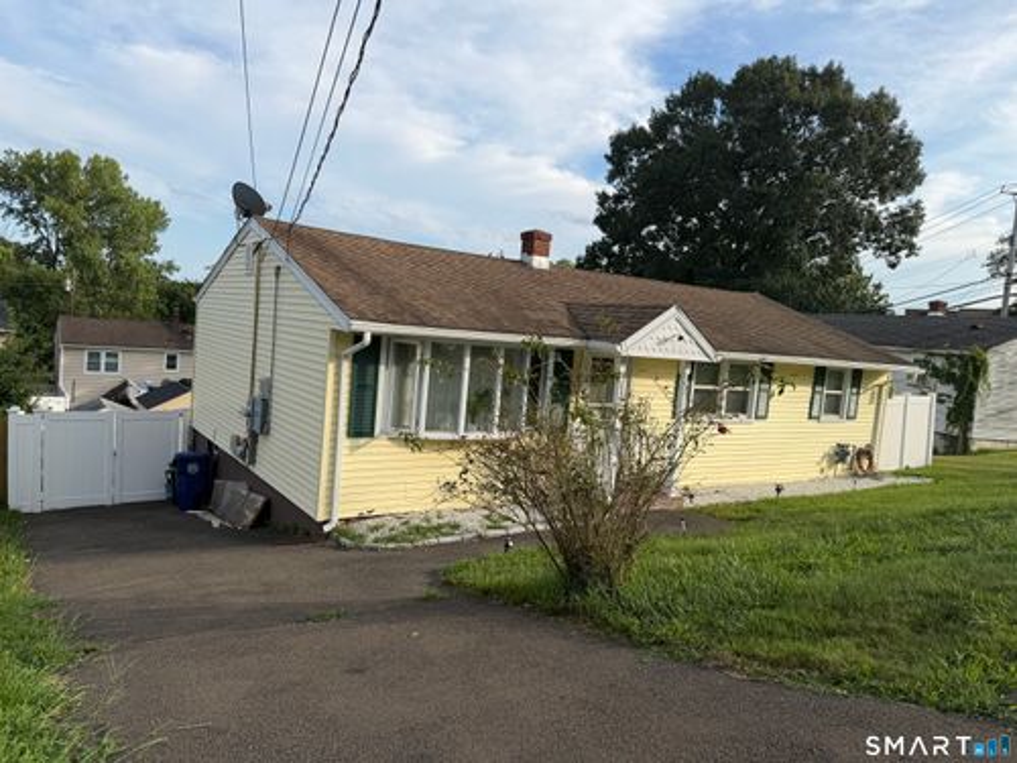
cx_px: 508
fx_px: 705
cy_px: 382
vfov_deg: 56.8
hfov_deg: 71.6
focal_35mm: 24
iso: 80
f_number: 1.78
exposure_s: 1/3279
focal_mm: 6.76
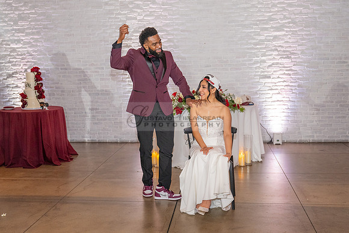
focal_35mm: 45
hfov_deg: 43.2
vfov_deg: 29.6
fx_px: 440
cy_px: 130
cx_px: 159
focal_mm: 39
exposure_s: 1/200
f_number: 3.5
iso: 2000
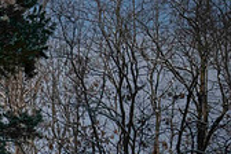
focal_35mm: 193
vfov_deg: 7.0
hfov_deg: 10.3
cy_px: 265
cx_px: -129
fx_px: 1238
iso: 800
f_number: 13
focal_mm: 56
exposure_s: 1/2000
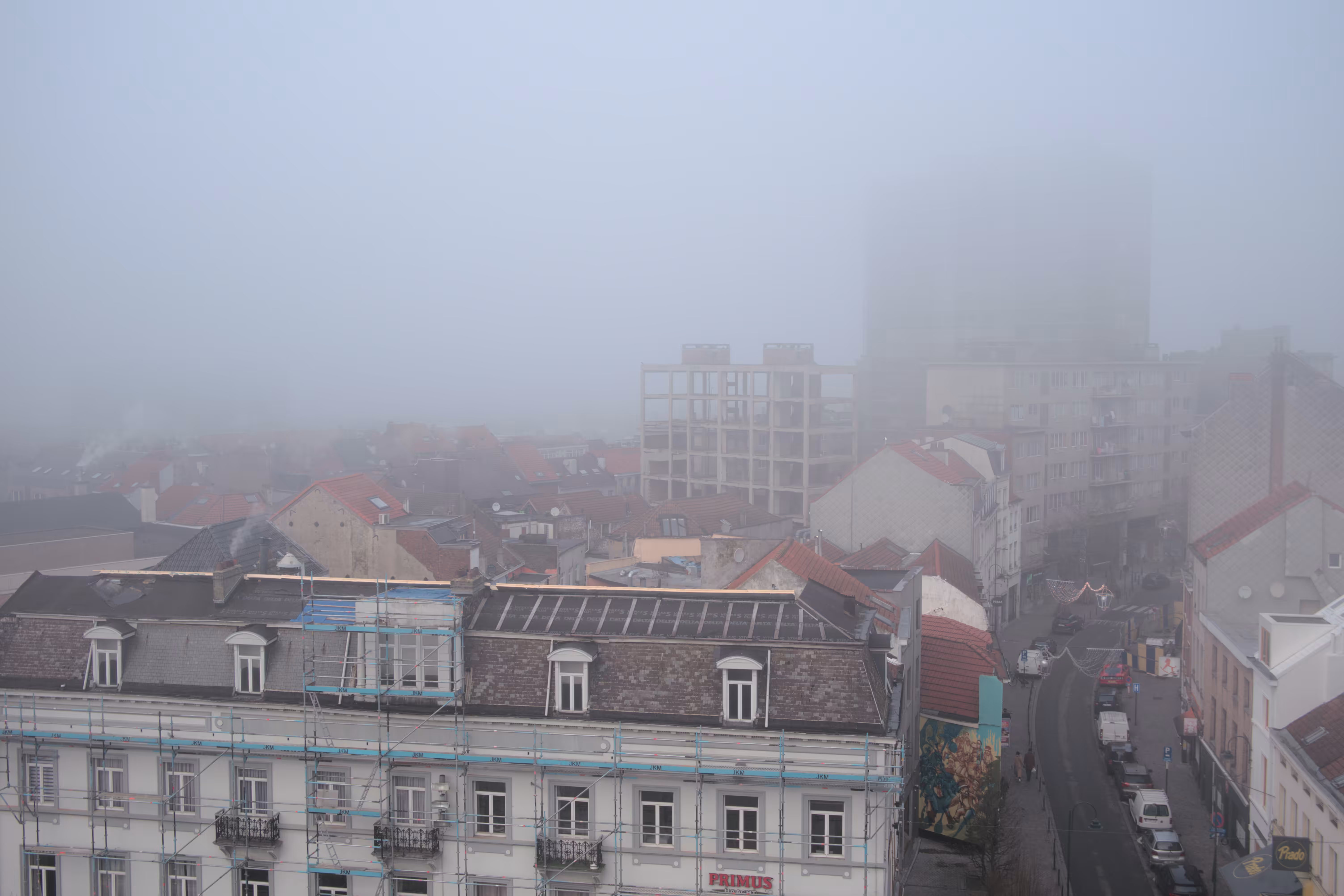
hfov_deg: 53.1
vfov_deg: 36.9
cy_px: 448
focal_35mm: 36
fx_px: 1344
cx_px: 672
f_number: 5.6
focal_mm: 24.9
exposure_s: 1/240
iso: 200
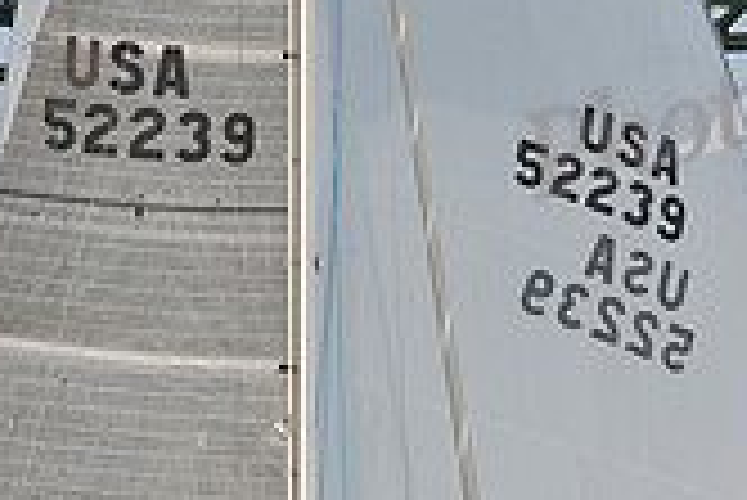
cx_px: 295
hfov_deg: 8.4
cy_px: 383
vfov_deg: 5.6
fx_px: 5088
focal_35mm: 245
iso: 250
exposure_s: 1/1250
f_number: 7.1
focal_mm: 70
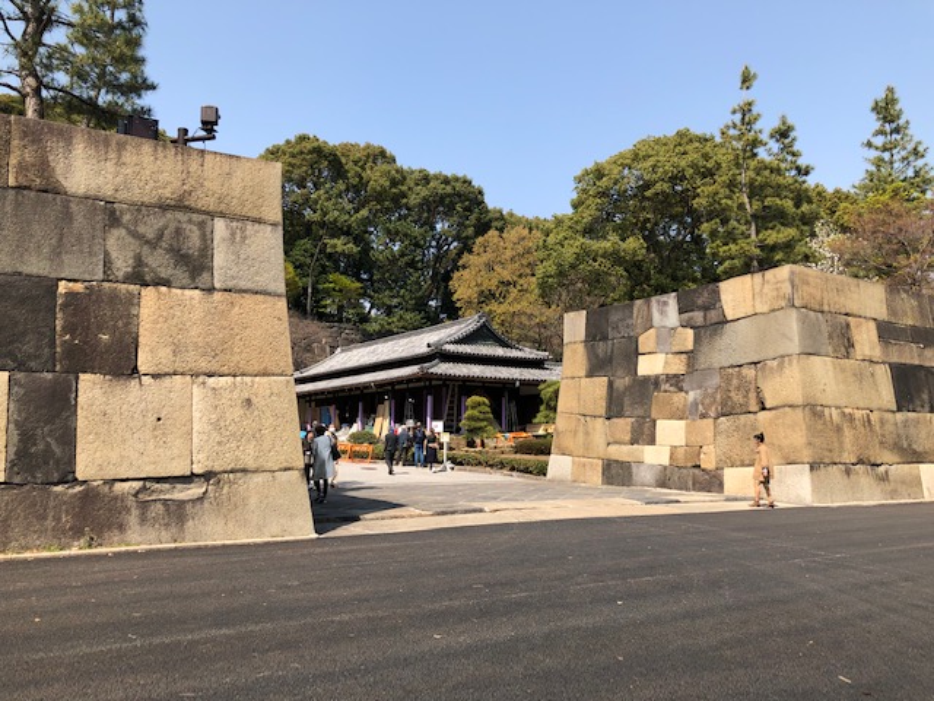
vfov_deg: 49.7
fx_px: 755
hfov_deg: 63.4
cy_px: 350
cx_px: 467
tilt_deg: +5.9
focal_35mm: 28
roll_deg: +0.0
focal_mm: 3.99
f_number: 1.8
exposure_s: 1/1297
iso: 20
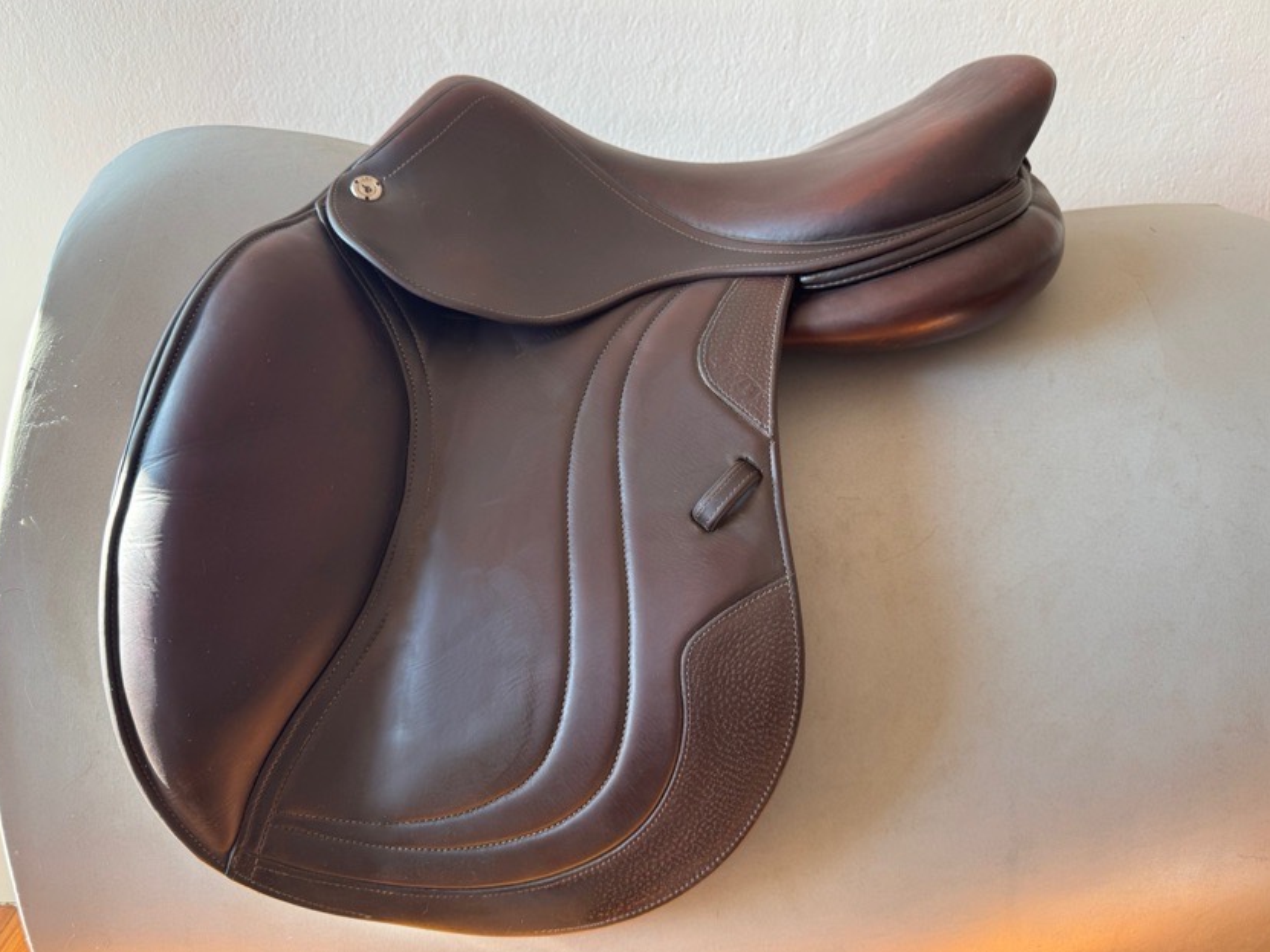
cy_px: 439
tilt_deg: -18.8
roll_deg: +0.5
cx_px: 604
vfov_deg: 53.0
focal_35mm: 26
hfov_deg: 67.3
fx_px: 954
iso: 100
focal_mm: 6.76
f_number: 1.78
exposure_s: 1/121
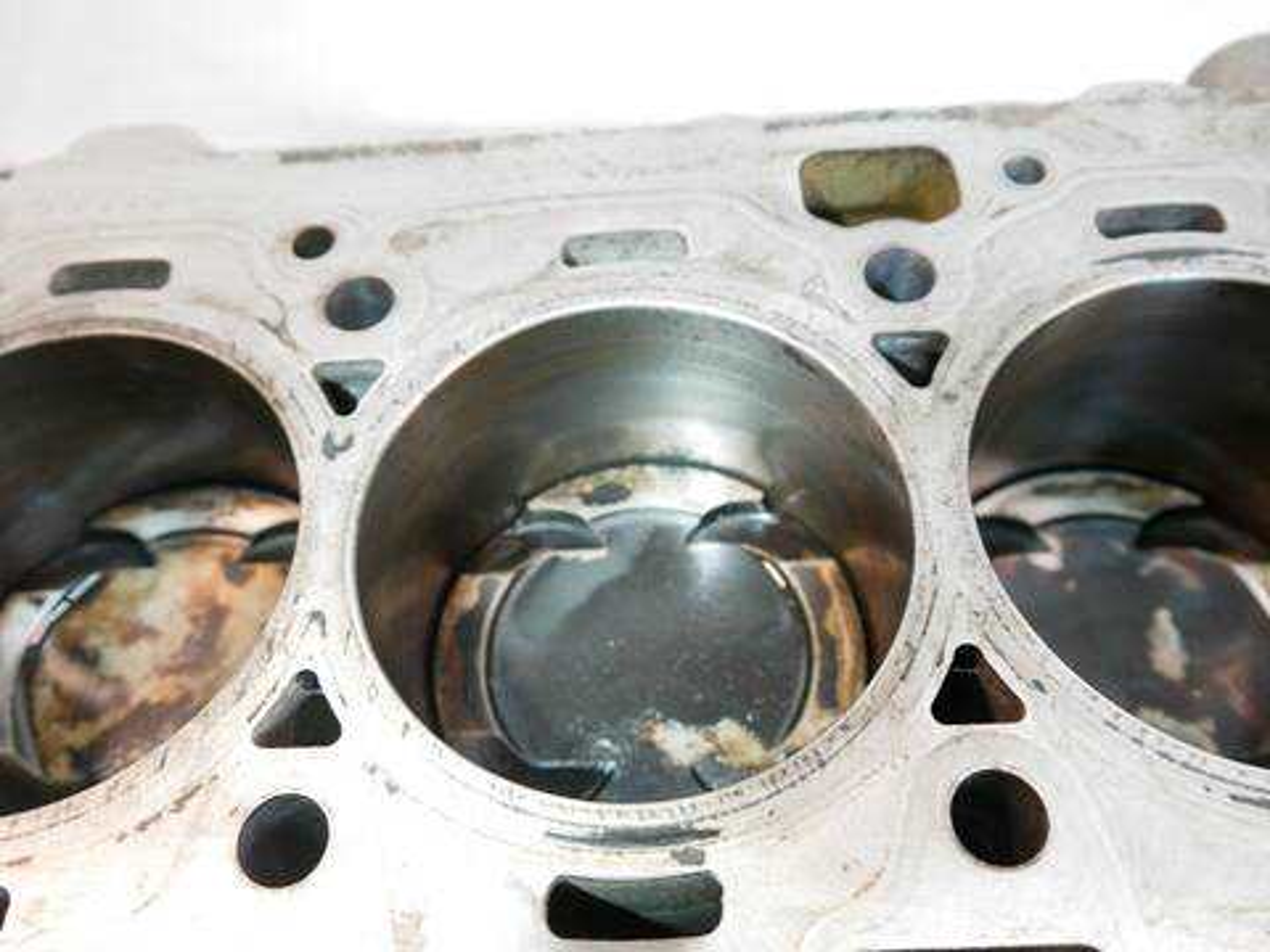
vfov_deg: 46.8
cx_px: 635
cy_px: 476
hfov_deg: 60.0
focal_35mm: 30
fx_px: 1101
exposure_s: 1/125
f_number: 3.6
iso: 1250
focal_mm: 15
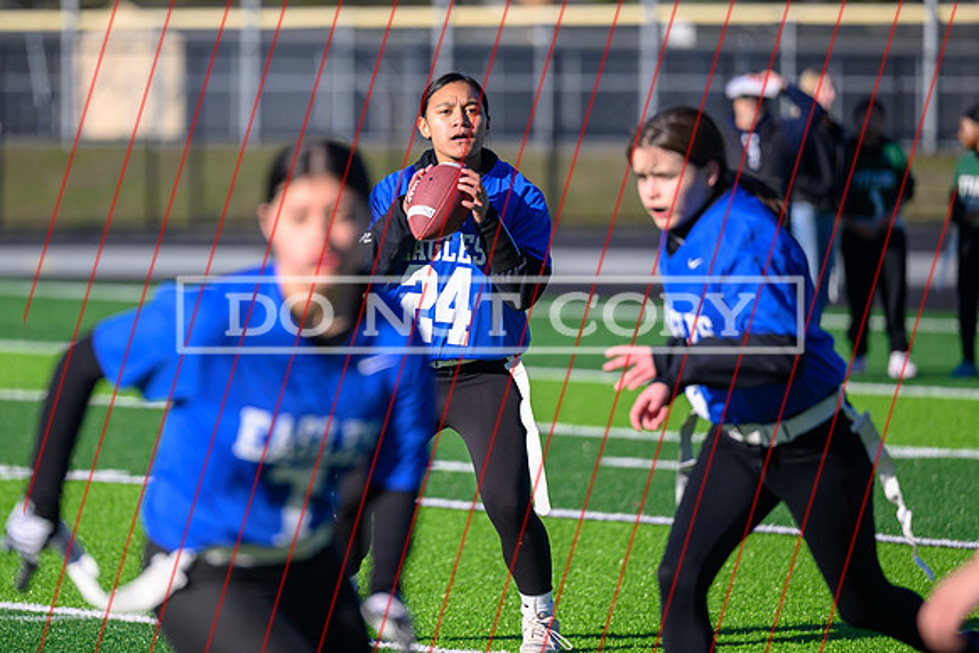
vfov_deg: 5.2
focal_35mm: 267
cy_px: 316
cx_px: 432
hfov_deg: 7.7
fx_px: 7257
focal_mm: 200
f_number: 2.8
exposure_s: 1/800
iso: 72
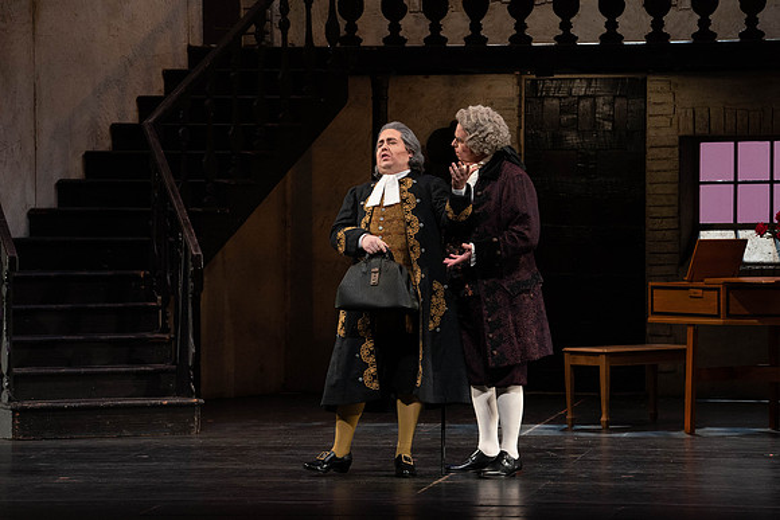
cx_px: 390
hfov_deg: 11.5
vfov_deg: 7.7
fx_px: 3879
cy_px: 260
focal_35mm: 179
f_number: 8
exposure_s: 1/250
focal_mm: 179
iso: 3200
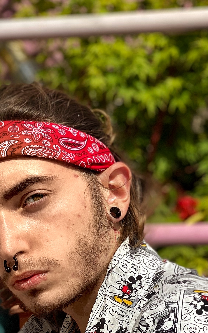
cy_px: 266
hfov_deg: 10.6
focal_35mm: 123
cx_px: 43
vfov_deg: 16.8
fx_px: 1116
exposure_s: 1/2179
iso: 20
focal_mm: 6
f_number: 2
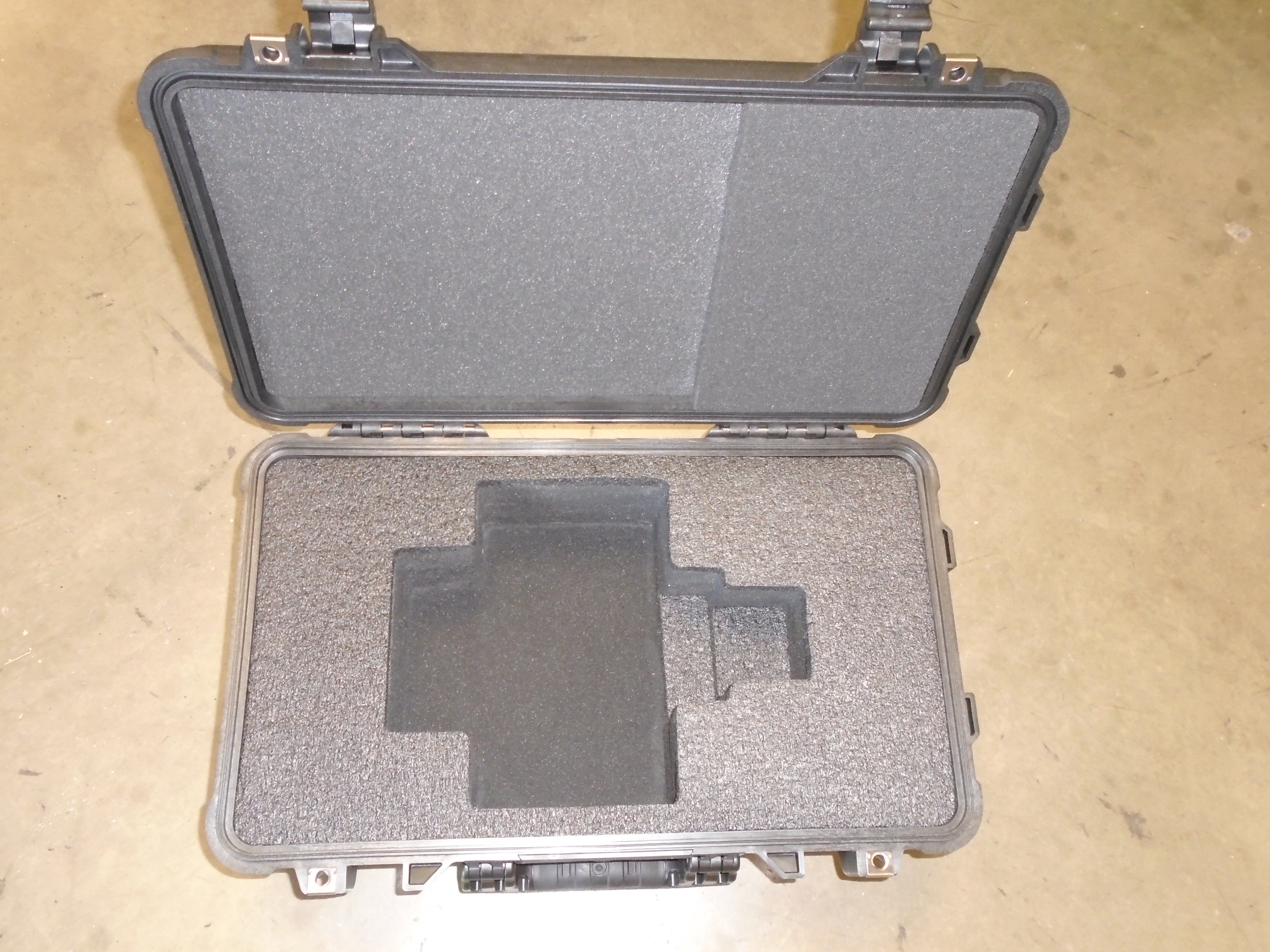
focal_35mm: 31
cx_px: 635
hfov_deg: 58.4
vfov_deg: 45.4
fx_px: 1137
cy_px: 476
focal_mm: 5.5
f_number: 3.5
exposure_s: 1/40
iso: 400
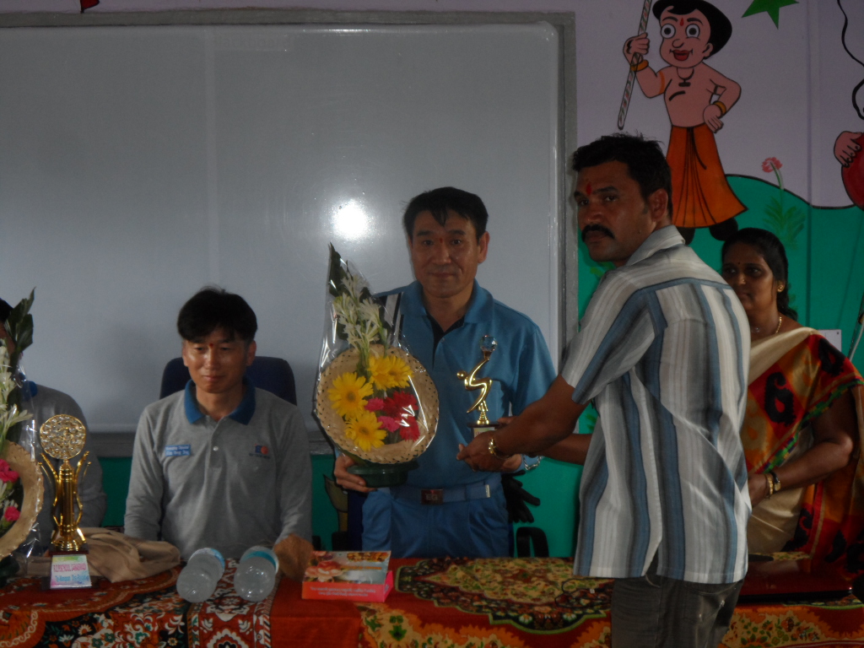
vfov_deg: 27.0
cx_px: 432
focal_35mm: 54
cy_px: 324
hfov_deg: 35.5
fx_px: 1348
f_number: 4.1
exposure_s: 1/45
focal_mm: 9.8
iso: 200
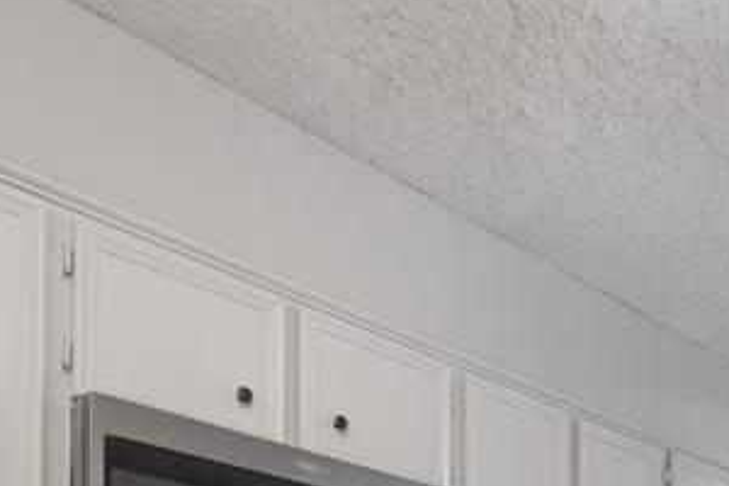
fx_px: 830
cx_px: 603
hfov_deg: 44.6
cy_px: 791
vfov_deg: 23.4
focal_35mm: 41
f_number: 9
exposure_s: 1/8
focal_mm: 12
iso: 640
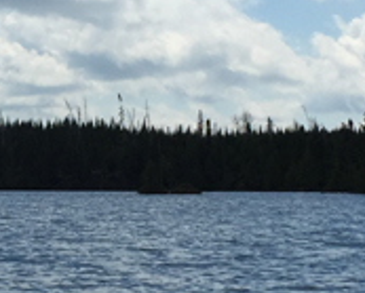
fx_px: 1591
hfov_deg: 13.0
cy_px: 235
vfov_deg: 10.5
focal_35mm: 147
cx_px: 59
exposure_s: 1/4950
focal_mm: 4.15
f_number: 2.2
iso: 32
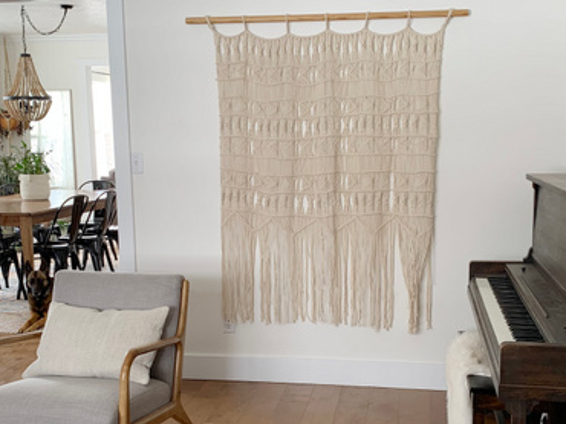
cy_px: 260
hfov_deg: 42.1
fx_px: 735
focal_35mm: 45
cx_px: 304
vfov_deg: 32.0
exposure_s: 1/122
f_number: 1.8
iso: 50
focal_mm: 4.25
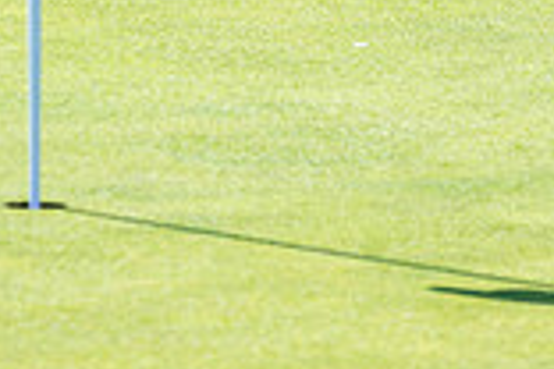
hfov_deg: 1.8
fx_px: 17157
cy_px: -289
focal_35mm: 1115
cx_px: 337
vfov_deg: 1.2
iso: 160
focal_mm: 300
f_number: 5.6
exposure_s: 1/640
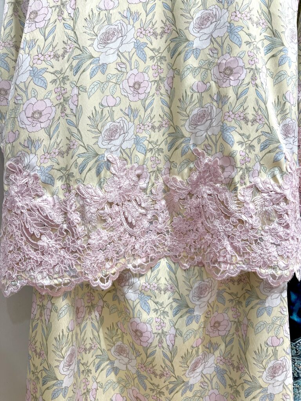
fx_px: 301
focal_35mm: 26
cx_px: 150
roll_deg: -1.7
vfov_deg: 67.3
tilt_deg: -3.4
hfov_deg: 53.1
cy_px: 200
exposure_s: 1/100
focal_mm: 5.7
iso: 80
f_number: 1.5
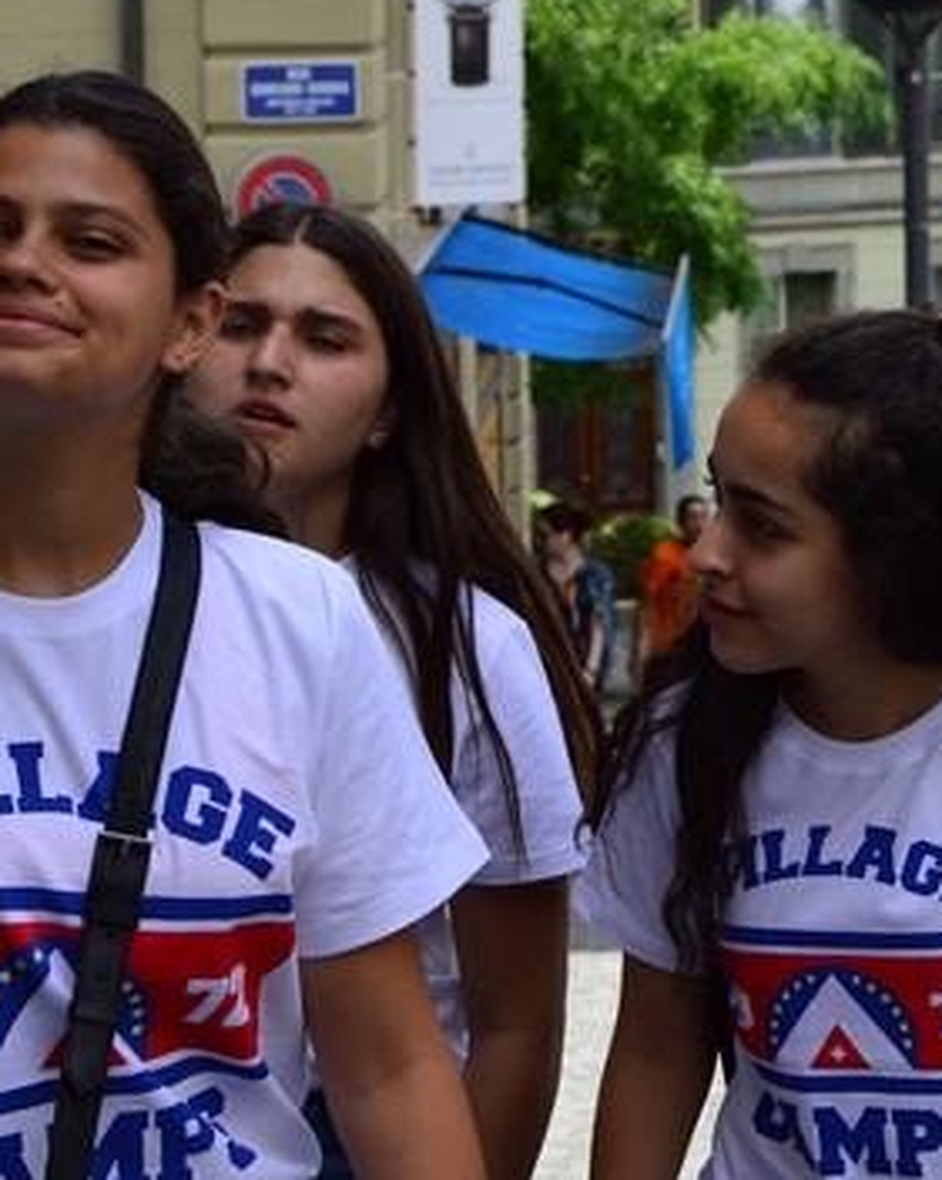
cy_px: 505
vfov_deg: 13.4
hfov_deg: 10.7
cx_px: 885
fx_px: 5003
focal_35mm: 143
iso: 100
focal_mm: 35
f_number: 5
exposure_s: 1/400
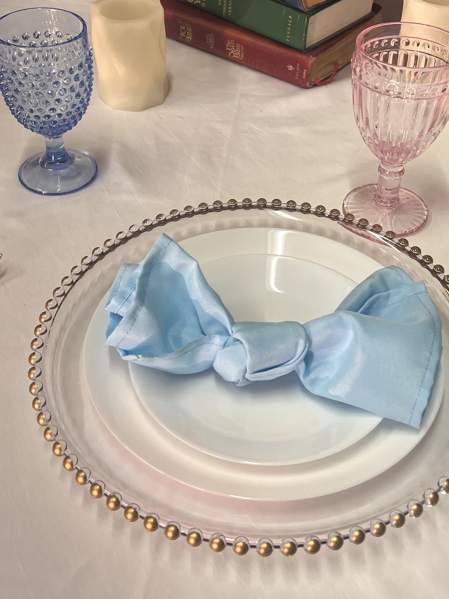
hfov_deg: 32.2
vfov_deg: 41.4
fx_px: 778
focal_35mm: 45
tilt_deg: -35.4
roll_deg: -0.2
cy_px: 191
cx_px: 243
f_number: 1.5
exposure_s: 1/120
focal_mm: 5.7
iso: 80
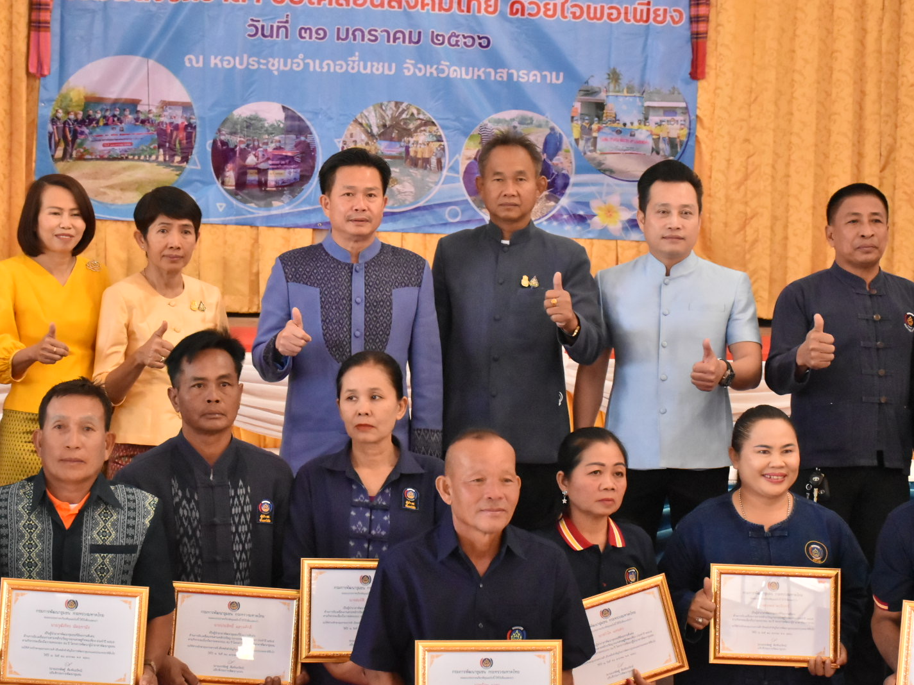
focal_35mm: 82
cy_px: 341
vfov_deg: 18.0
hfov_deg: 23.8
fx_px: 2165
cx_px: 407
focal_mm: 50
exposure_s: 1/160
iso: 4000
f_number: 7.1
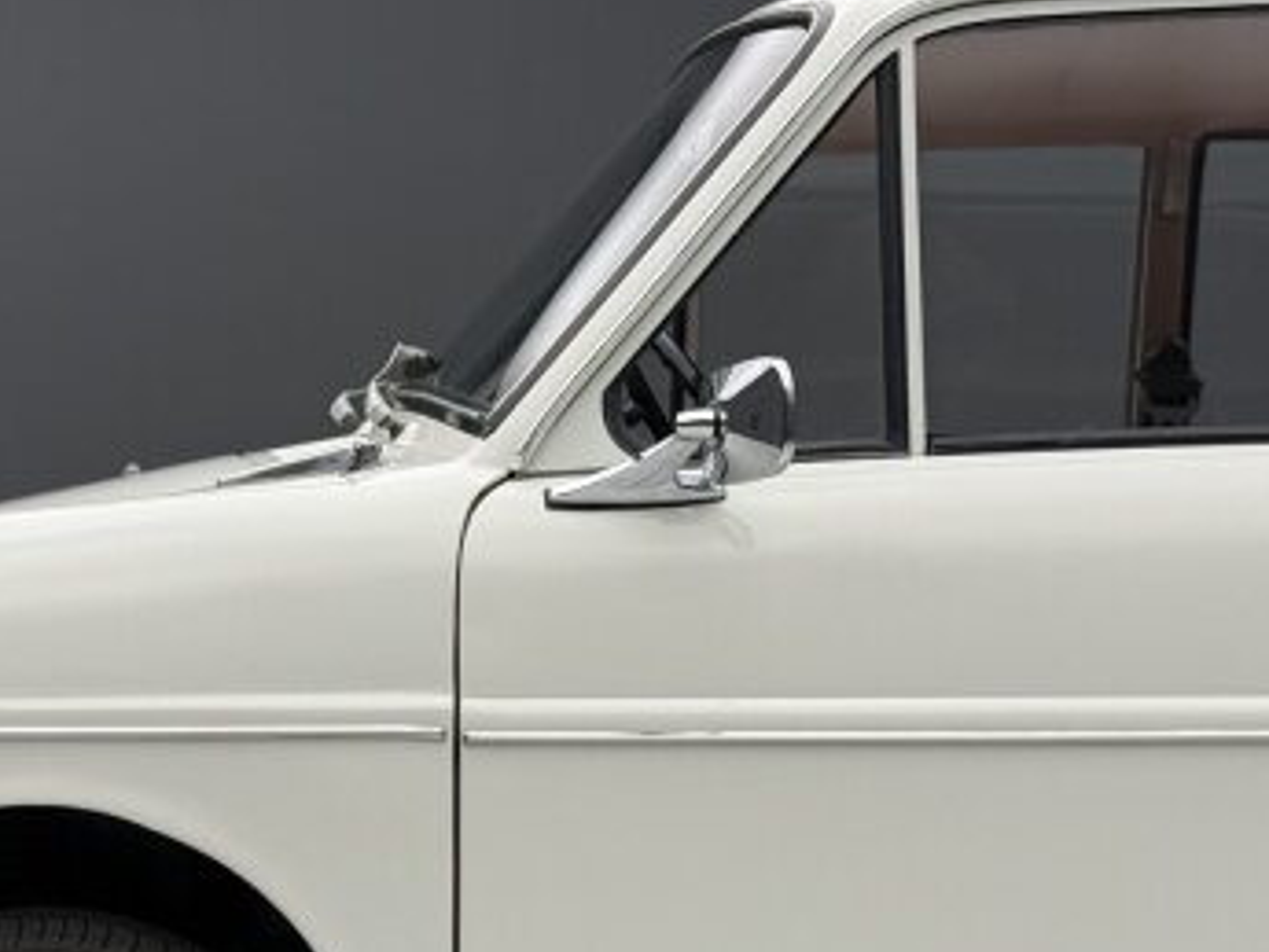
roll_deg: +0.7
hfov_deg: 21.7
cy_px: 706
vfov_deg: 16.5
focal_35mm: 89
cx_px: 228
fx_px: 3264
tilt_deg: -3.4
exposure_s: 1/104
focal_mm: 6.76
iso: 100
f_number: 1.78
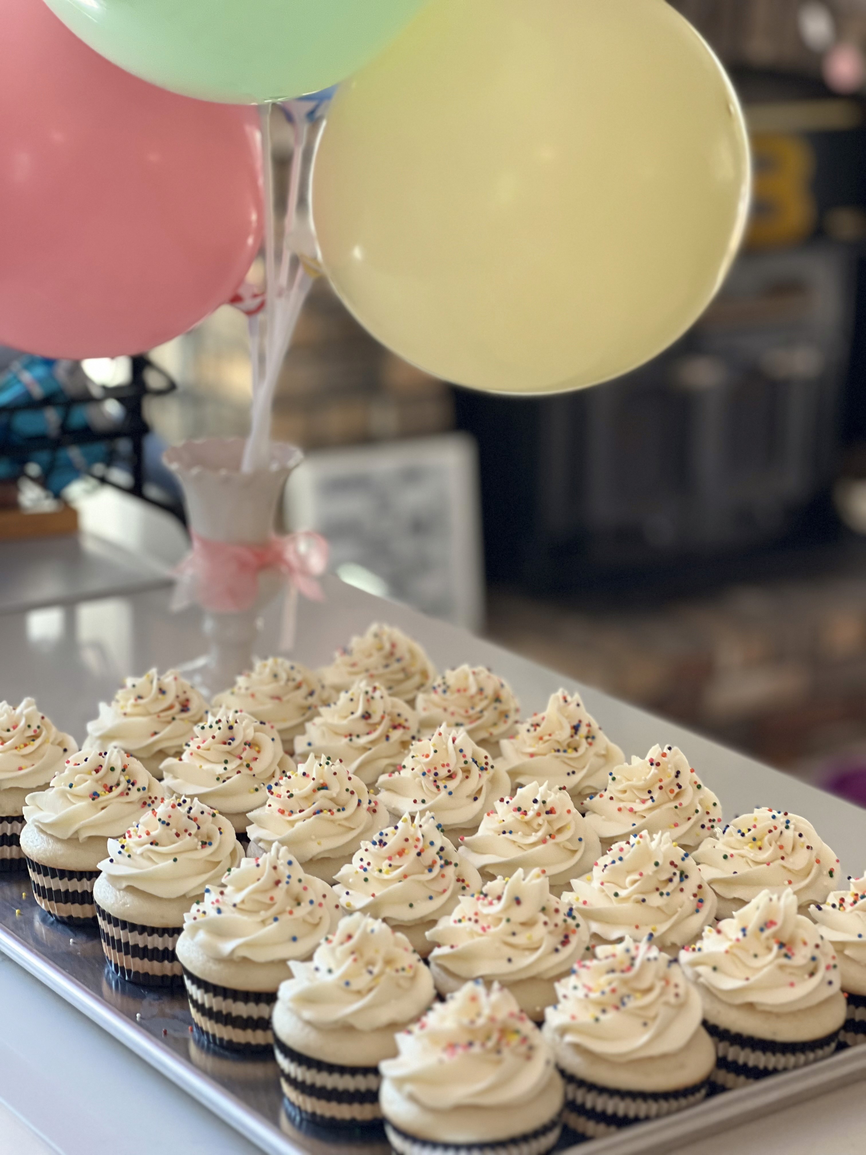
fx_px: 2568
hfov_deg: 19.1
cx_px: 433
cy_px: 578
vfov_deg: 25.3
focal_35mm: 77
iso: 160
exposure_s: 1/40
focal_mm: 9
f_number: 2.8
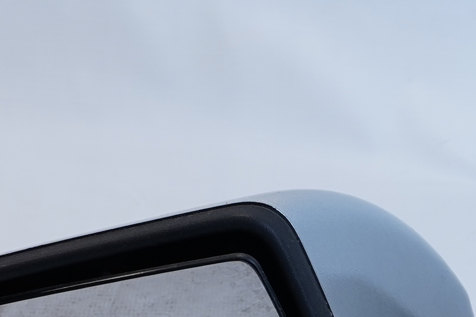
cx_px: 311
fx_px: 1996
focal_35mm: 151
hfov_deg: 13.6
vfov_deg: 8.9
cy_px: 416
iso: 400
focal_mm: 30
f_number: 10
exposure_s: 1/40
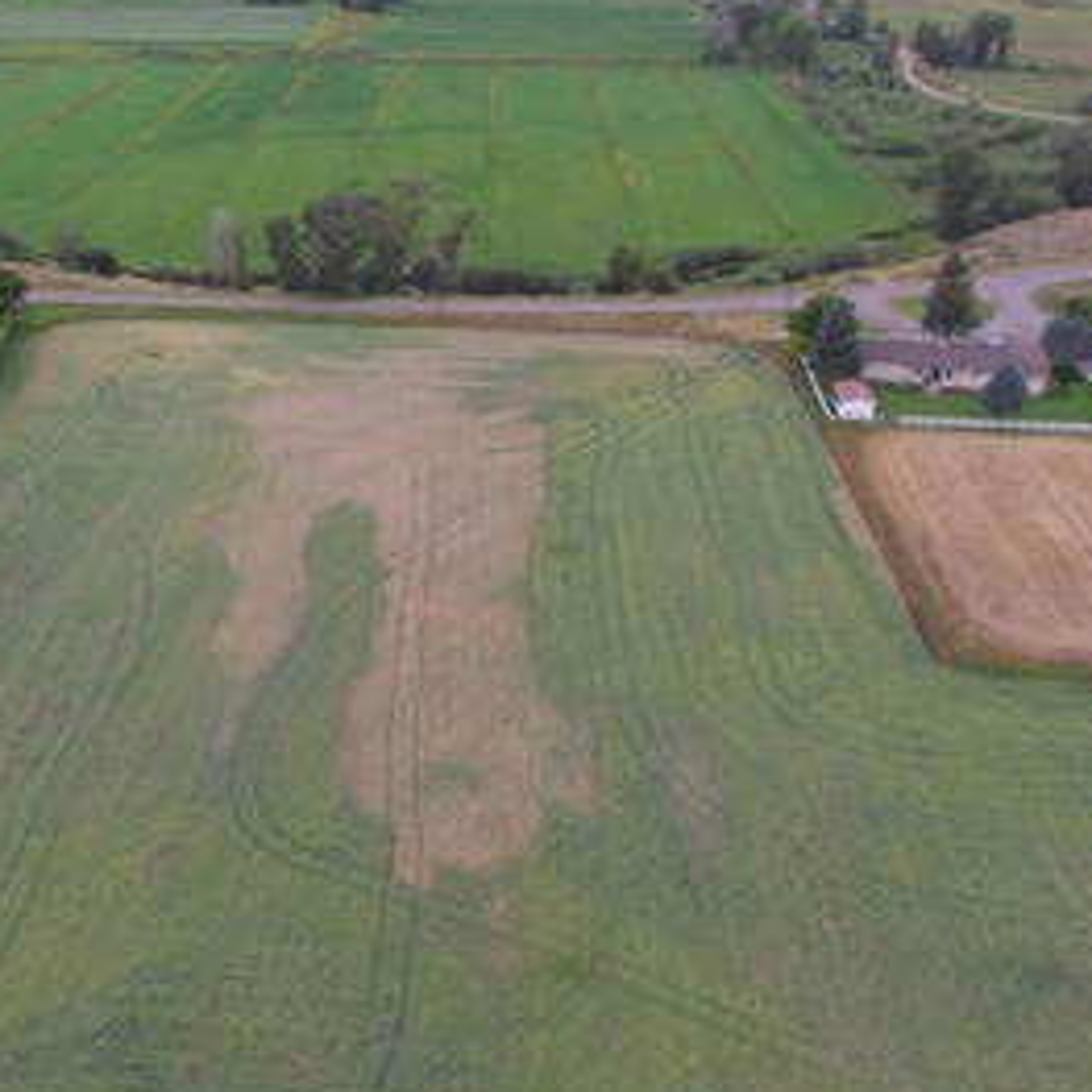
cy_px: 353
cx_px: 357
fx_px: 1535
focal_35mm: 43
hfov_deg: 38.7
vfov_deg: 38.7
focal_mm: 3.61
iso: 100
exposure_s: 1/460
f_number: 2.8
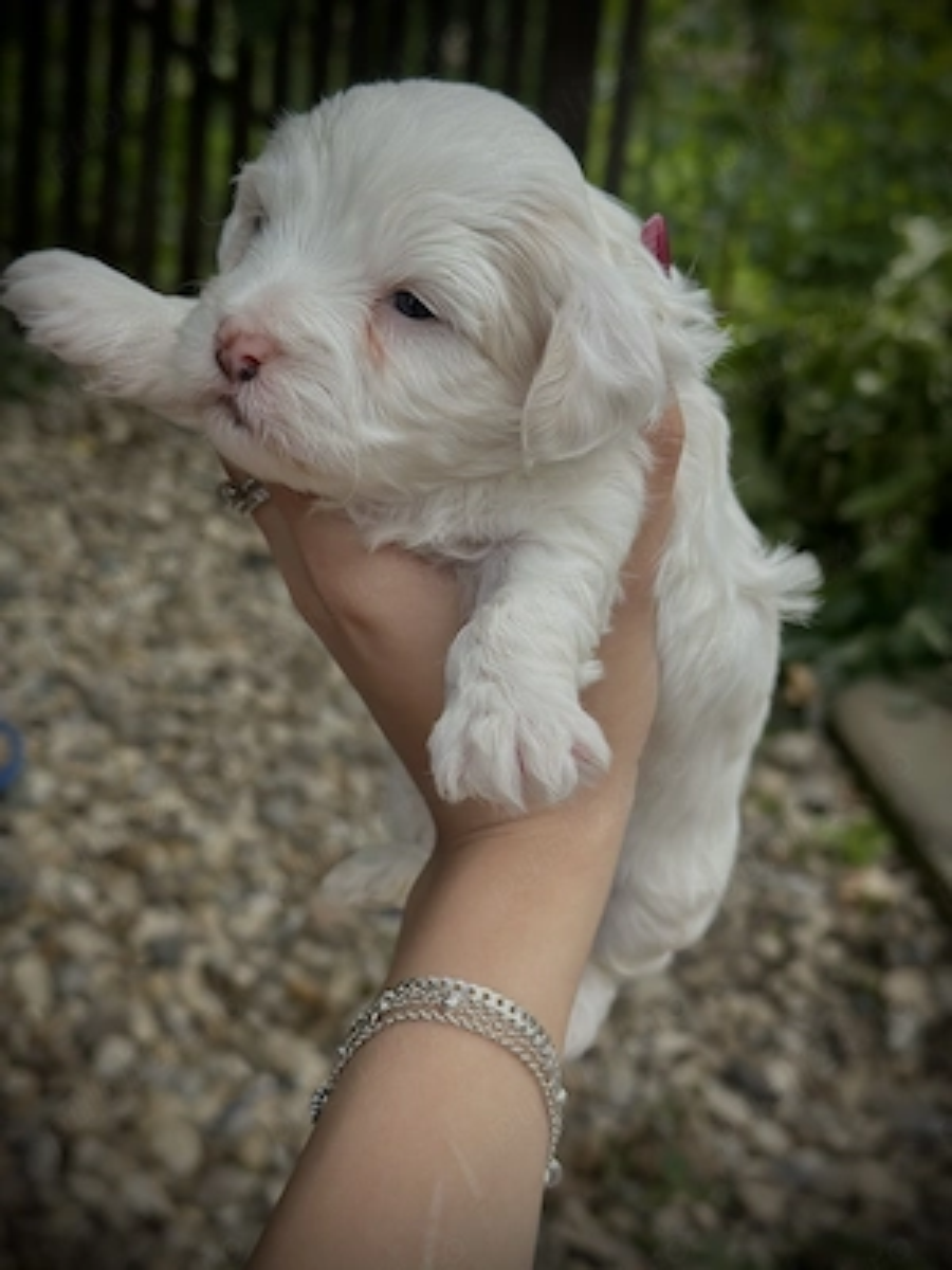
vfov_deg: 39.7
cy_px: 635
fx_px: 1760
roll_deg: -7.1
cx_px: 476
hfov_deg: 30.3
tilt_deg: -21.8
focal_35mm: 48
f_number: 1.78
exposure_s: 1/2252
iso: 100
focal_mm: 6.86
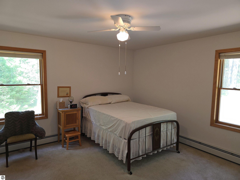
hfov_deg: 73.9
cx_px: 120
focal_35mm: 23
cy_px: 90
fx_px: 159
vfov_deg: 58.9
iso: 100
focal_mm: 6.3
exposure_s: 1/60
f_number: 1.7
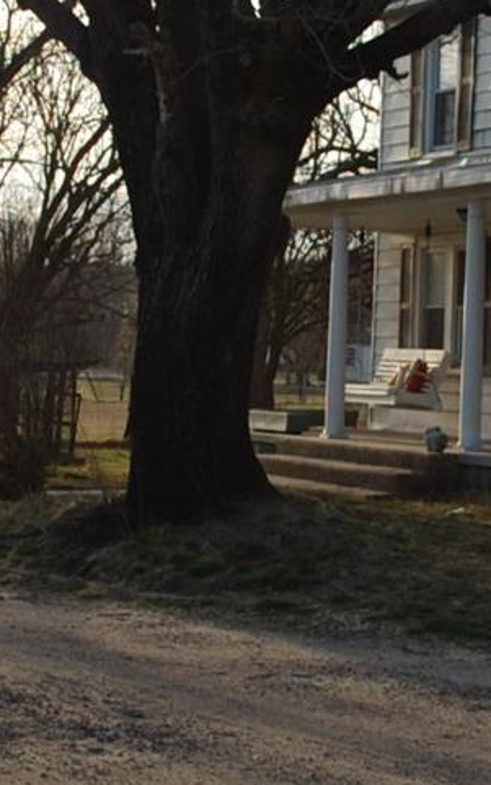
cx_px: 240
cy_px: 294
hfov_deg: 11.2
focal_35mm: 117
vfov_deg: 17.8
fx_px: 2503
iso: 200
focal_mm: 18
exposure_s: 1/1000
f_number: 3.5
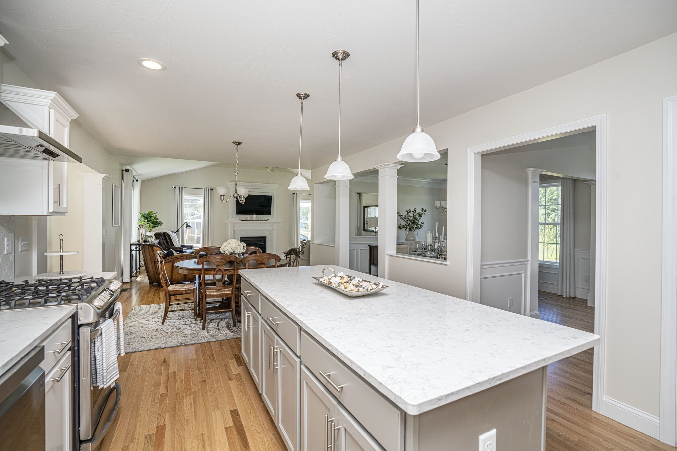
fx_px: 301
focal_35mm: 16
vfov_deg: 73.7
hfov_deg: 96.7
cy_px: 226
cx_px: 338
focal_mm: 16
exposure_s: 1/60
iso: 200
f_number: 6.3
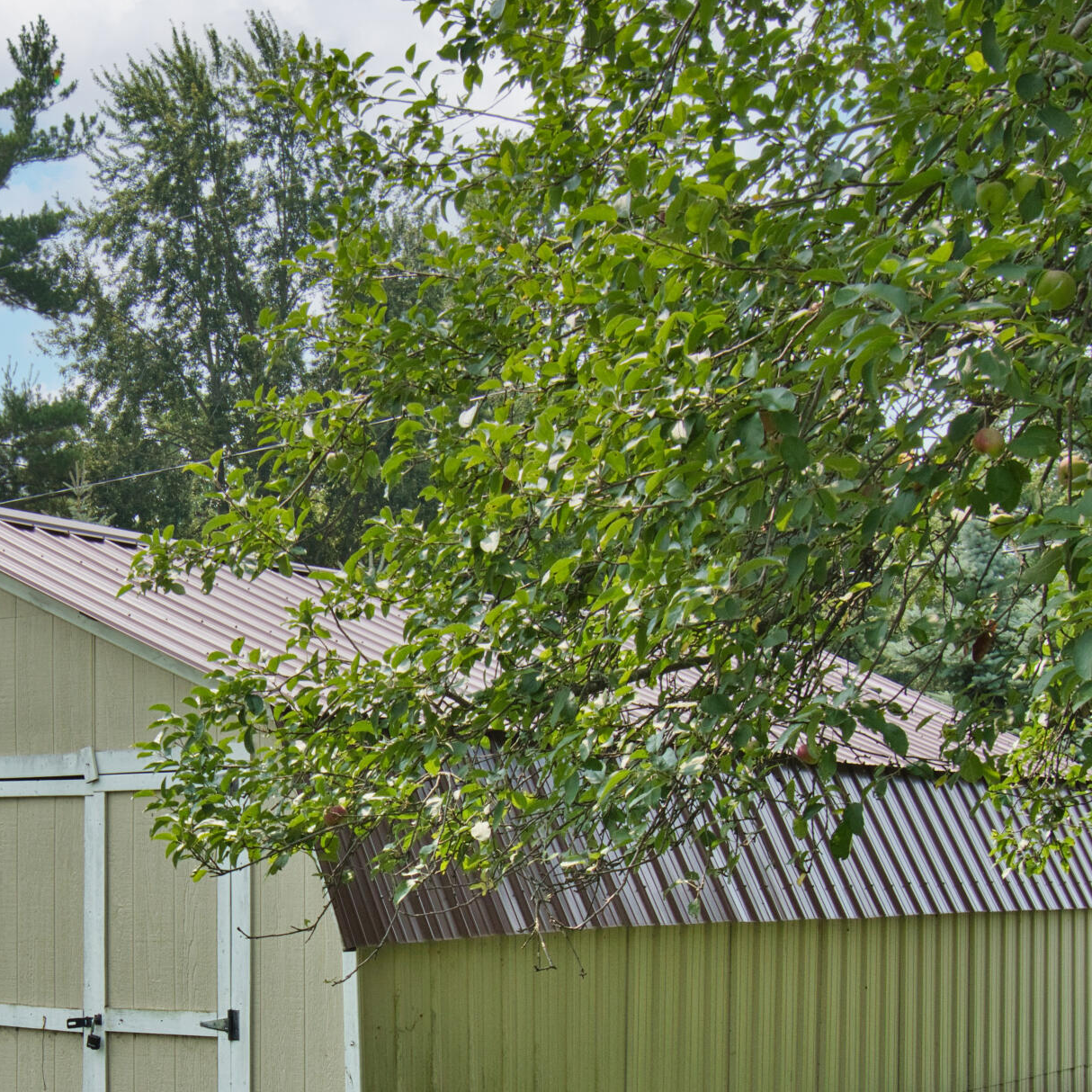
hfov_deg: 26.9
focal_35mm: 63
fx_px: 2248
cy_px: 883
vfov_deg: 26.7
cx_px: 261
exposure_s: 1/400
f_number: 10
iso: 200
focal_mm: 20
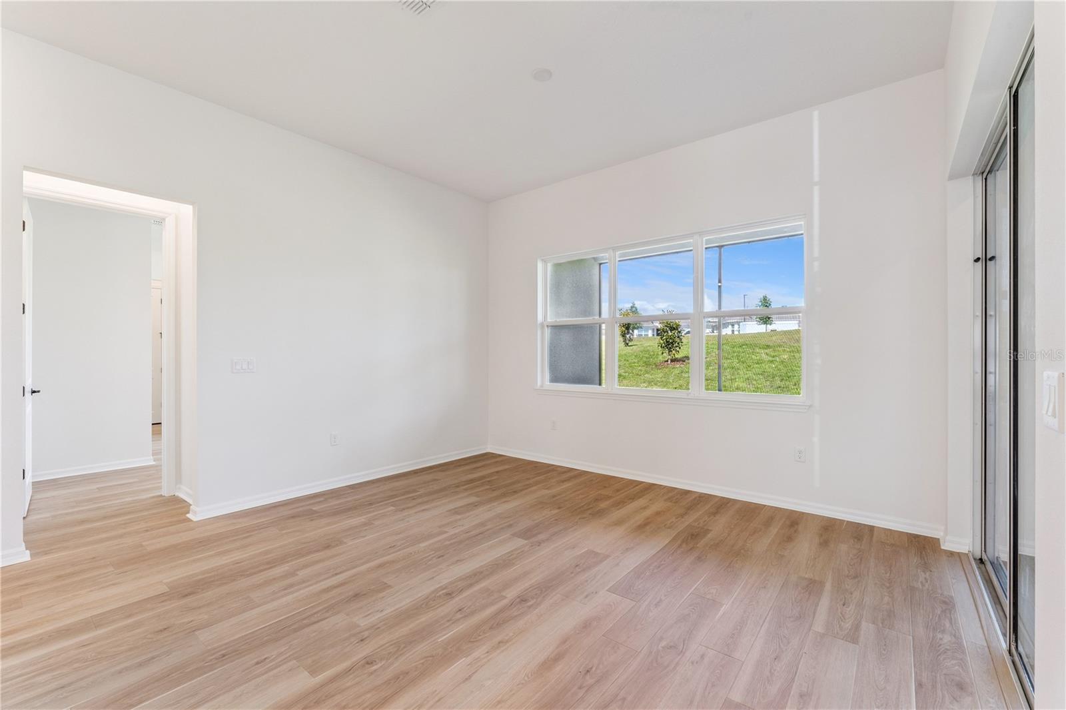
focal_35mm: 15
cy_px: 355
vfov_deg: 76.2
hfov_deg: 99.3
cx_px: 533
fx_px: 453
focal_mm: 15.3
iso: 800
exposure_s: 1/80
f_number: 11
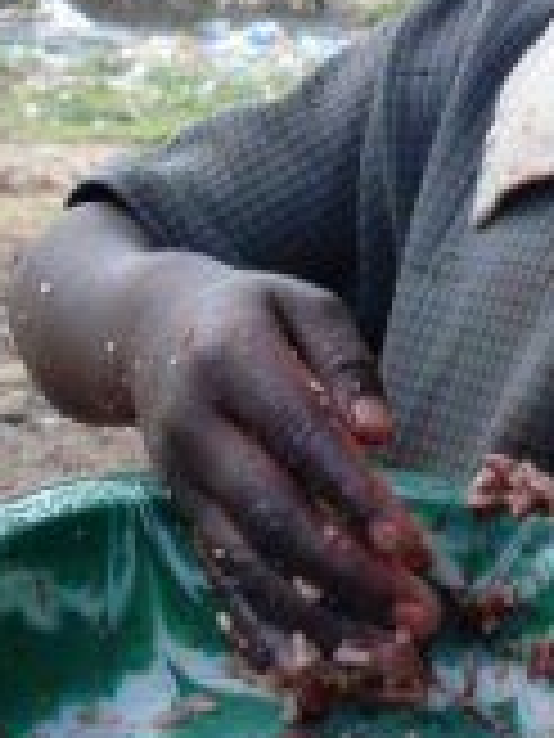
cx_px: 486
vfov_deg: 18.6
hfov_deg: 14.1
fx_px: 2219
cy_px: 76
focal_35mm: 104
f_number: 2.8
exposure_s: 1/125
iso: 80
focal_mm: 6.3
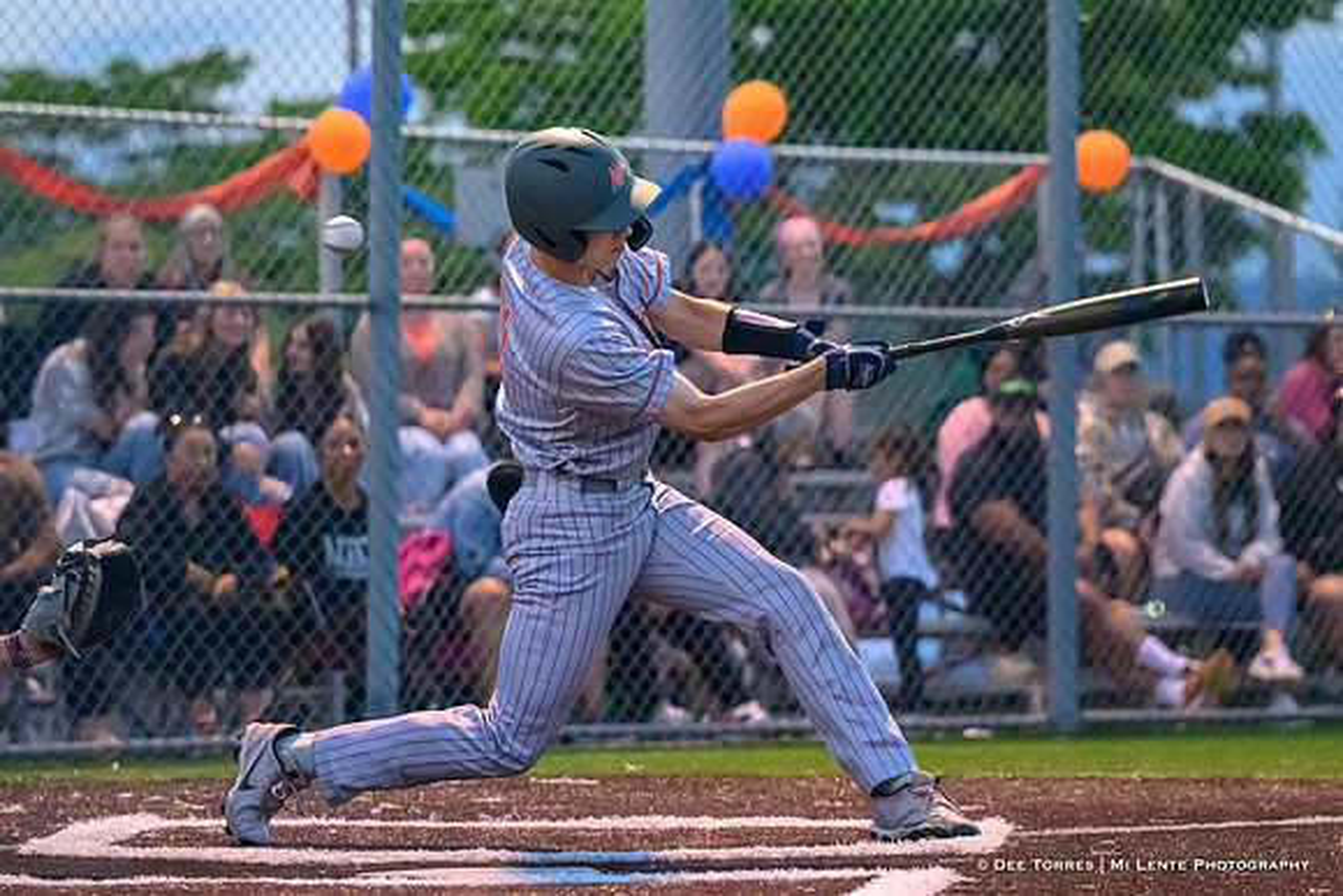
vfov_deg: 7.3
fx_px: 7009
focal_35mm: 188
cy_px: 371
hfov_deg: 10.9
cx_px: 632
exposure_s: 1/2000
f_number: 2.8
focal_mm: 120
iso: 12800
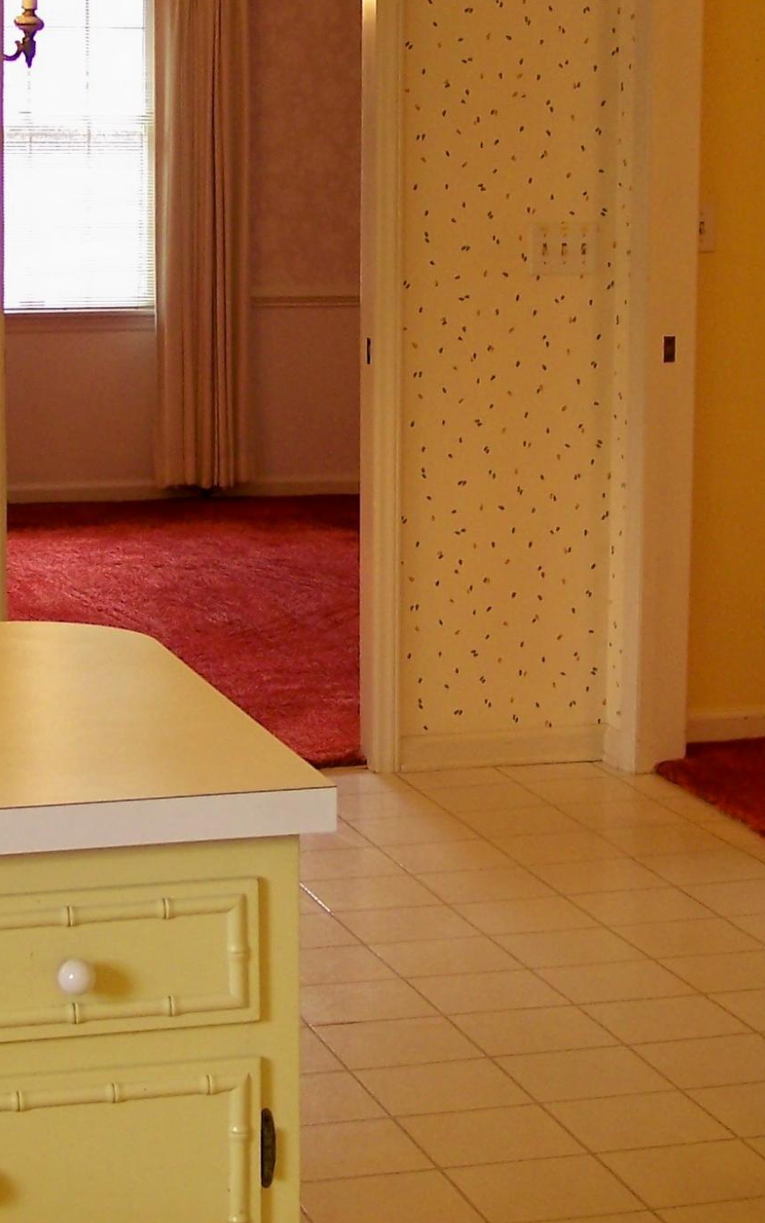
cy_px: 488
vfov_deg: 23.3
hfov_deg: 14.7
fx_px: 2968
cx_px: 368
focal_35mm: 89
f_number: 2.8
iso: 64
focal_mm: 6.3
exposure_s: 1/15
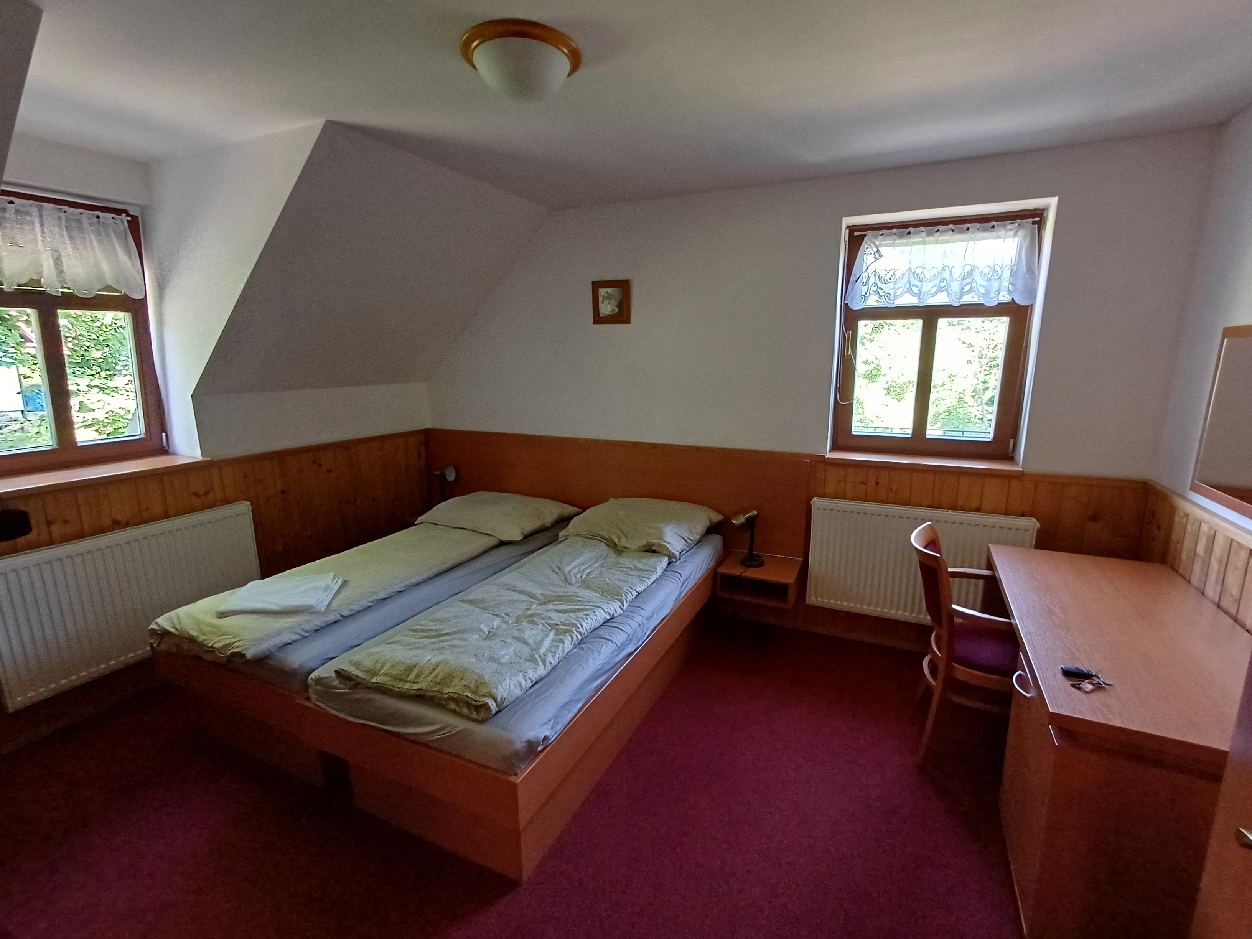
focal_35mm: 16
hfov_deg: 94.5
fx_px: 579
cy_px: 470
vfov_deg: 78.1
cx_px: 626
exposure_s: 1/33
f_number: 2.2
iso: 200
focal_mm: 1.64
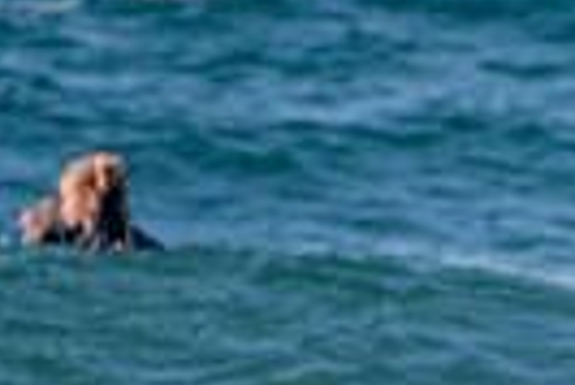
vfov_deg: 0.5
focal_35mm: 2676
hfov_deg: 0.8
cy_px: 797
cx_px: 1113
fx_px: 42788
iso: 320
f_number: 5.6
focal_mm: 500
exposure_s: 1/1250
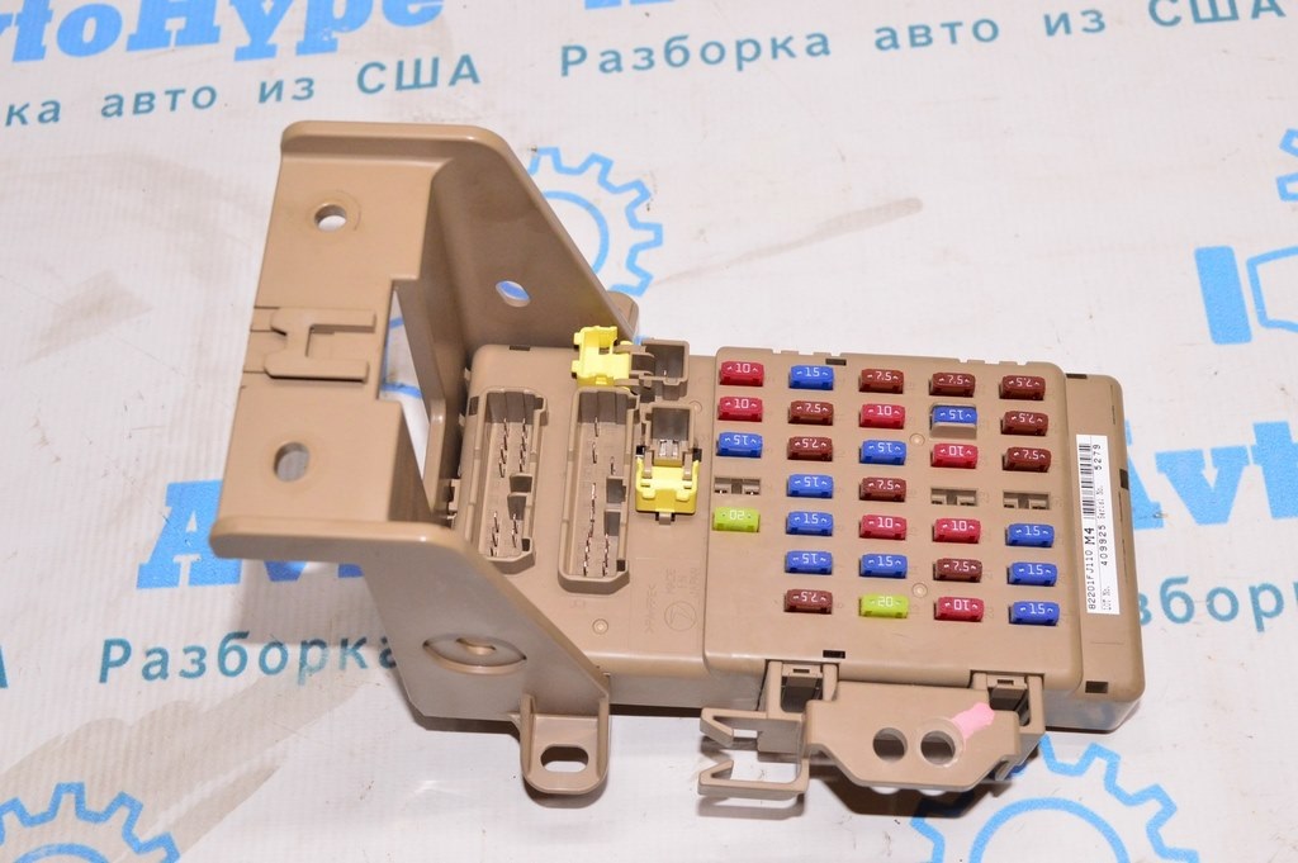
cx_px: 649
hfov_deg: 41.1
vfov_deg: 28.0
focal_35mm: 48
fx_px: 1729
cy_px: 432
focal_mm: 32
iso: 1600
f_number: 8
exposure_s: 1/100
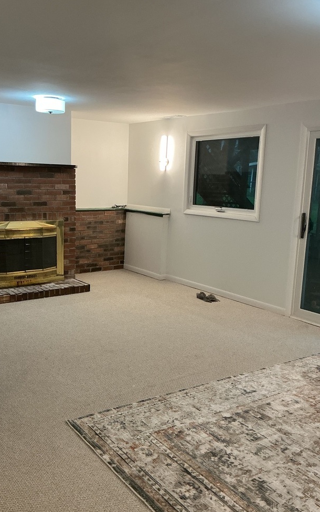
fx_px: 474
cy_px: 262
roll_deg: -0.6
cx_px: 130
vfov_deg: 56.7
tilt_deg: -10.1
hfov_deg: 37.2
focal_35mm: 34
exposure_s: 1/60
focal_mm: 3
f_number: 1.8
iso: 160
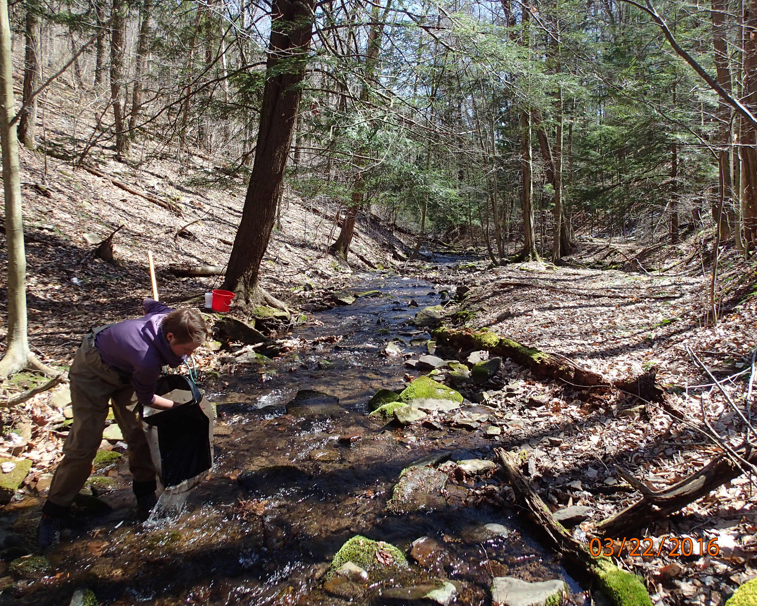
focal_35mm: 27
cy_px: 300
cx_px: 351
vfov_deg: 53.2
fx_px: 605
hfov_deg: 64.0
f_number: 2.8
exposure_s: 1/640
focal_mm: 4.5
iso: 200
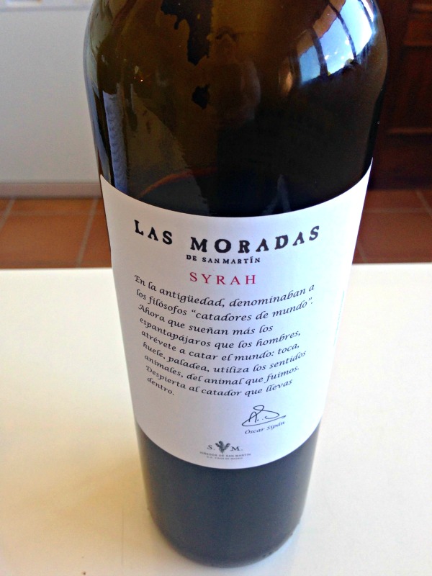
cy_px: 288
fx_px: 549
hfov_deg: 42.9
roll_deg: -1.4
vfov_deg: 55.4
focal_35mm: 33
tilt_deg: -38.9
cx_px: 216
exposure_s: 1/60
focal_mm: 4.12
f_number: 2.4
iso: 50
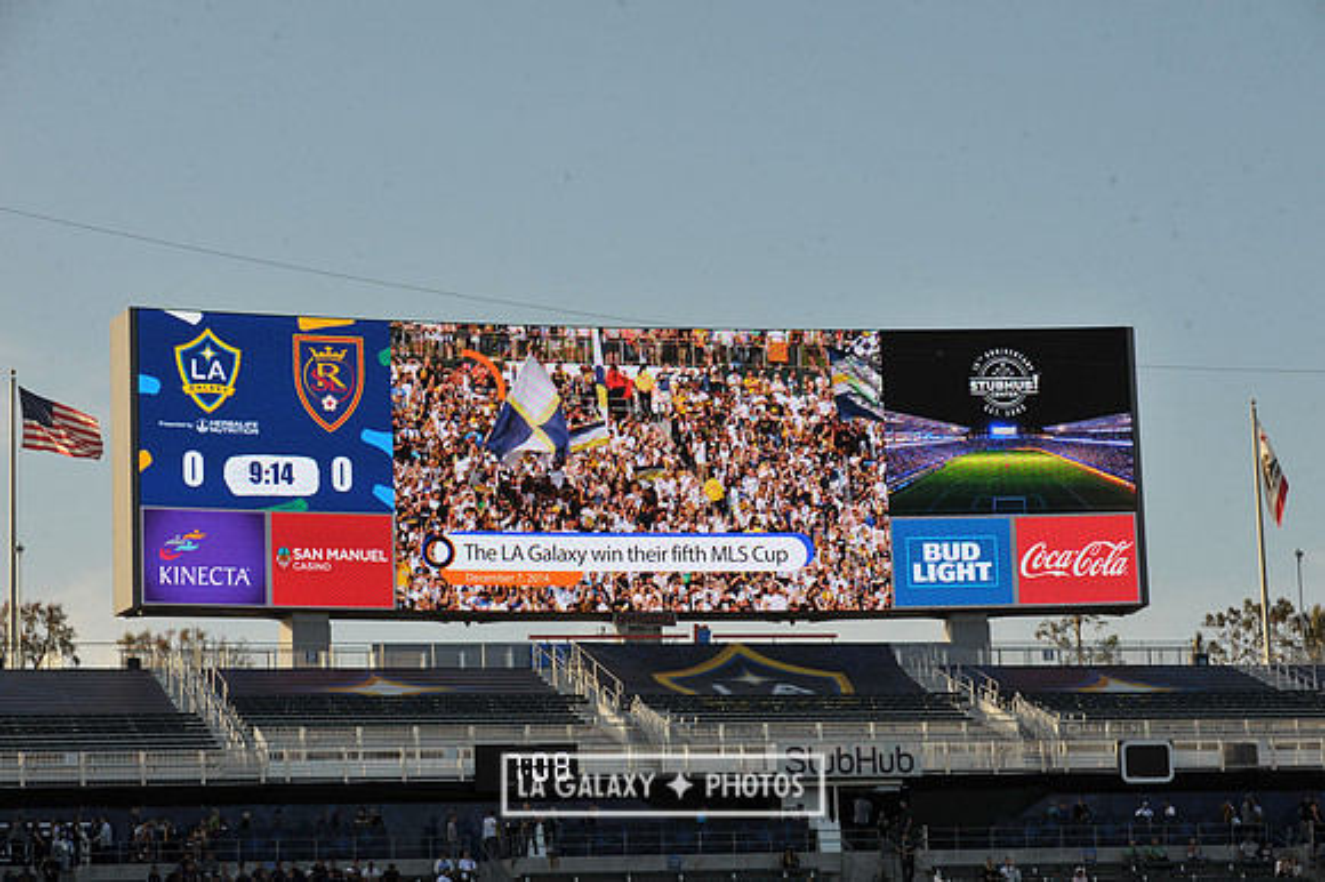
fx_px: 3862
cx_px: 662
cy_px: 441
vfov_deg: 13.0
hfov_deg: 19.5
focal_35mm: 105
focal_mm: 105
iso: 400
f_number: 11
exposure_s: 1/500
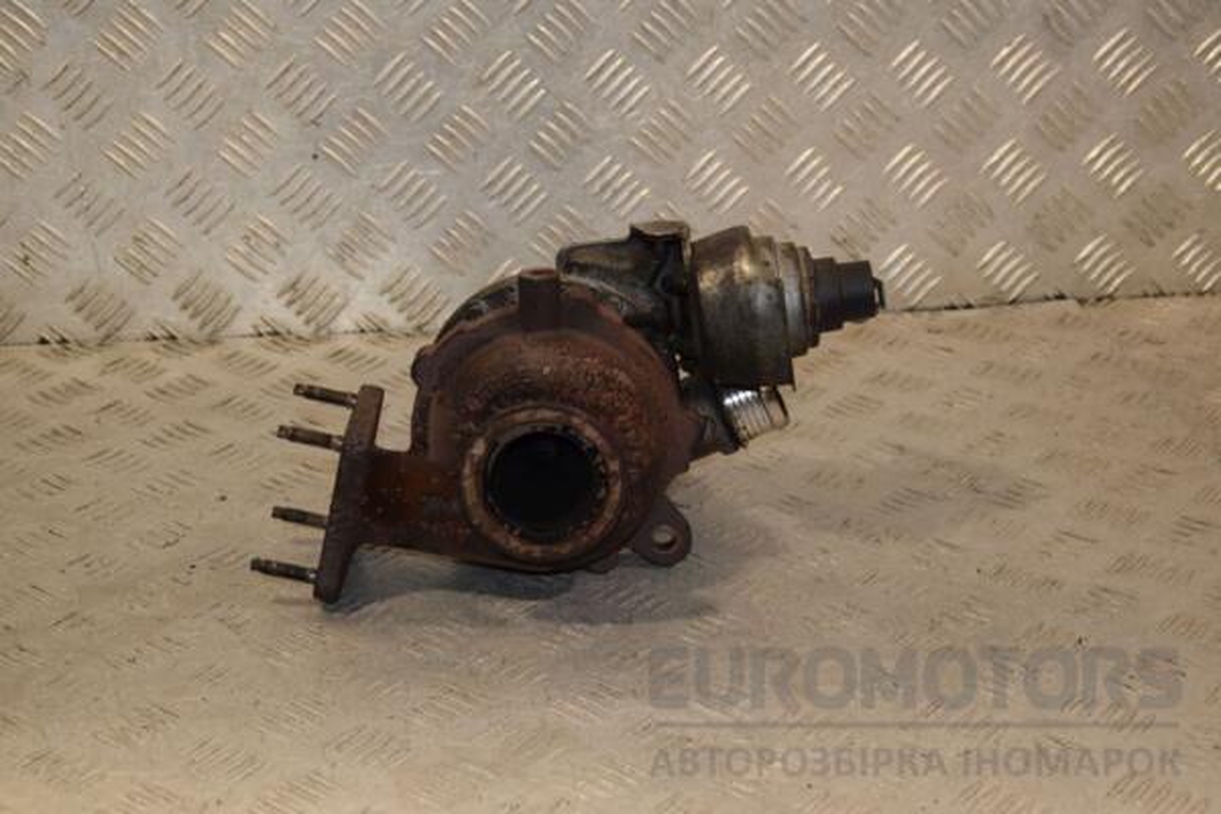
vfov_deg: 18.9
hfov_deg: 28.1
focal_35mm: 72
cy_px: 407
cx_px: 610
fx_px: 2442
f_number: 6.3
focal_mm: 48
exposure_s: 1/200
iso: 800
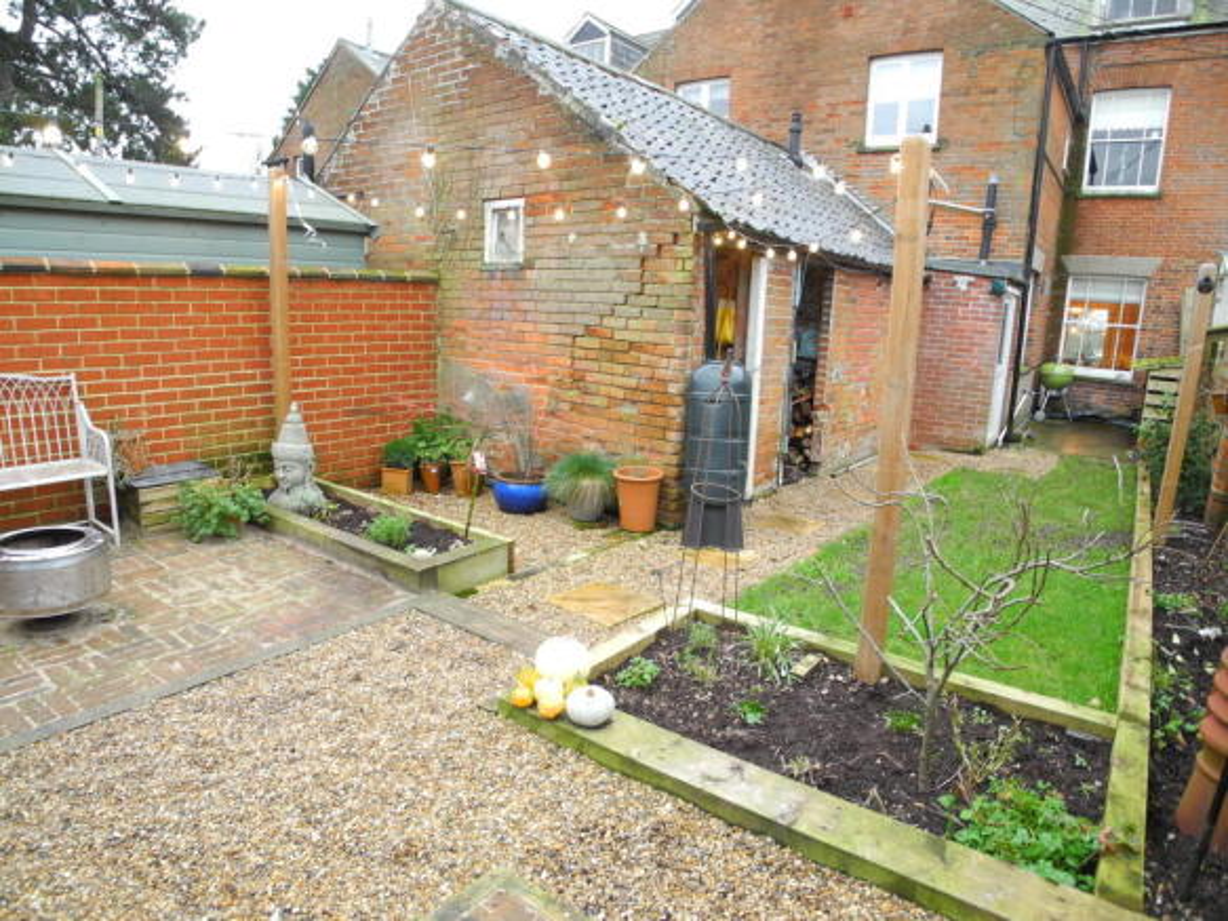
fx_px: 993
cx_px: 614
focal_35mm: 28
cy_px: 460
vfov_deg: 49.7
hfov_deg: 63.5
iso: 185
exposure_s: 1/30
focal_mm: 6
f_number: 2.8
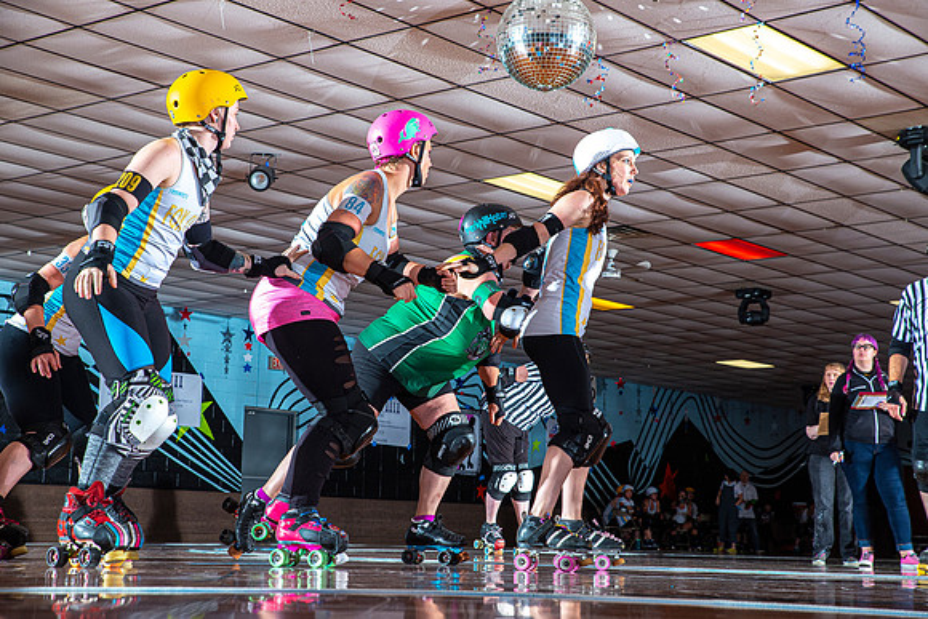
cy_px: 310
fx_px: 1599
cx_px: 464
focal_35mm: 62
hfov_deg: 32.4
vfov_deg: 21.9
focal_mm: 62
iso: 640
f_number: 8
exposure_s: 1/160
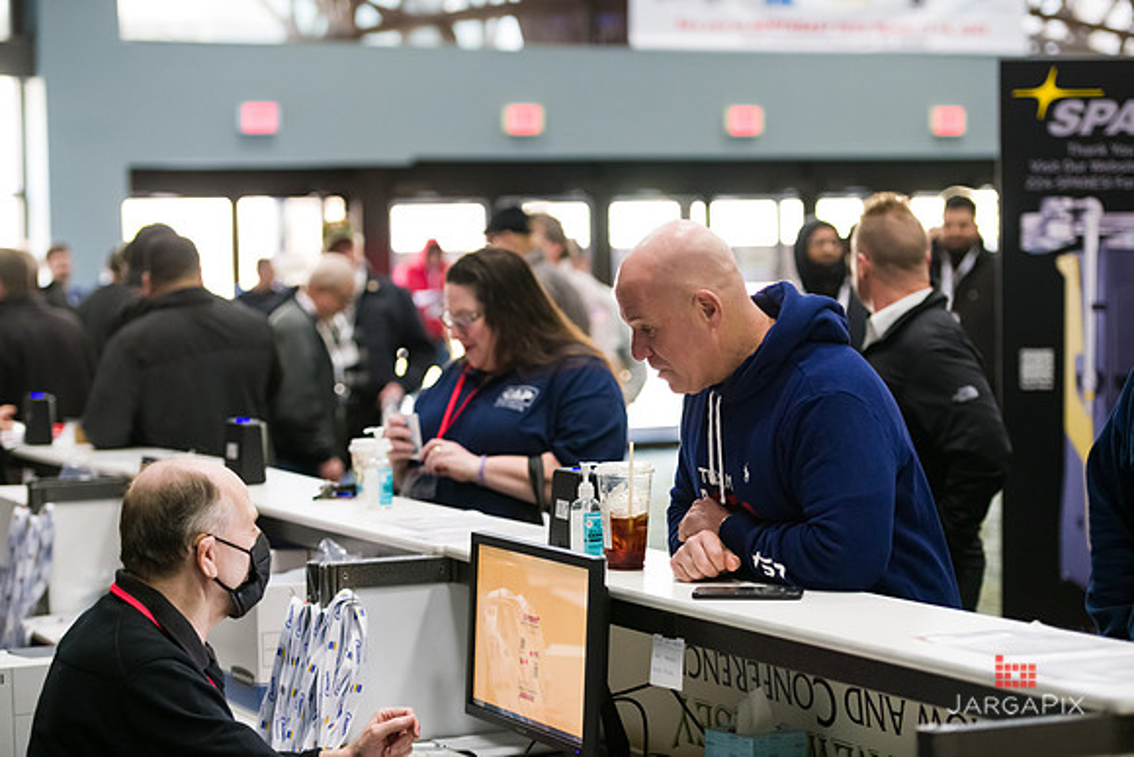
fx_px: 2899
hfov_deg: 22.1
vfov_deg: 14.9
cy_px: 378
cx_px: 567
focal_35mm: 92
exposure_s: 1/125
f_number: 3.2
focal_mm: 92
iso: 3200
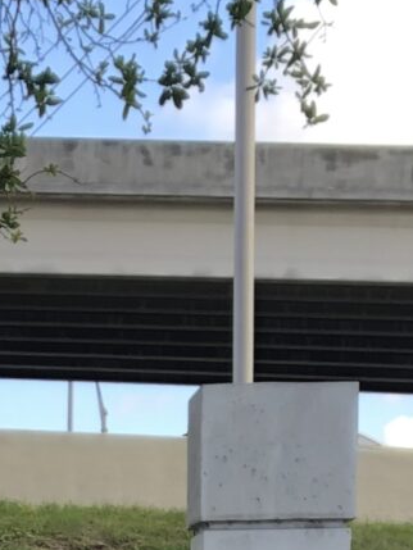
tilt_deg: -14.5
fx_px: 2655
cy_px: 1469
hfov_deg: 8.8
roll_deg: -0.8
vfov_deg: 9.9
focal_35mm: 167
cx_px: -123
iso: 20
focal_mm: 3.99
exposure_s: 1/171
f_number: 1.8
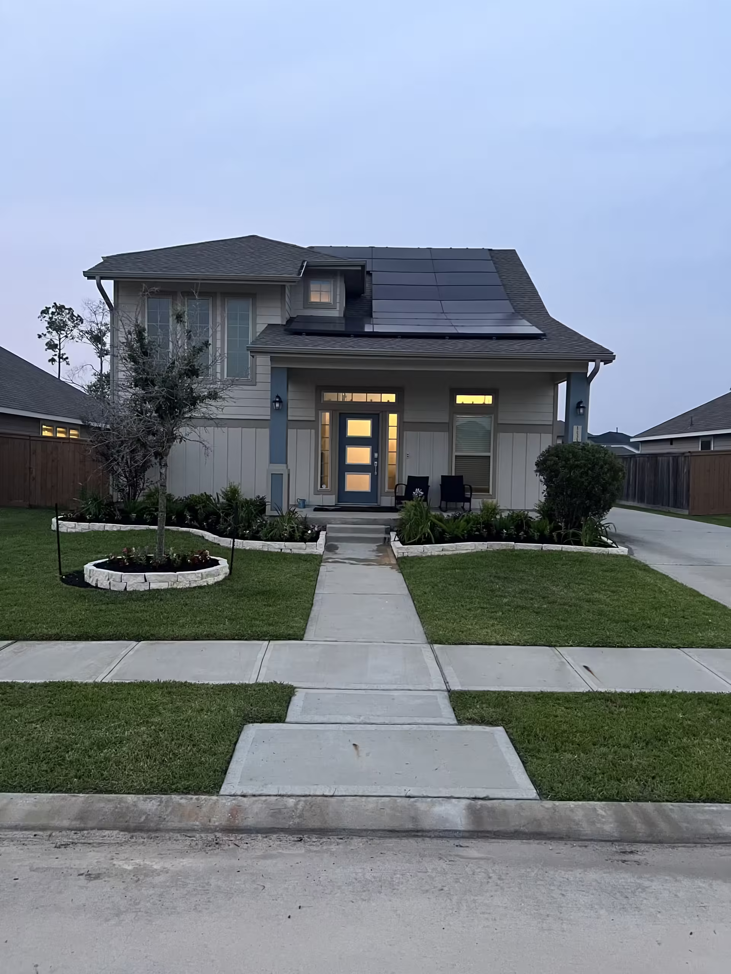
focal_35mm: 26
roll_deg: -1.5
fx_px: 732
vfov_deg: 67.3
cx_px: 366
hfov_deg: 53.1
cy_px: 487
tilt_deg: -1.8
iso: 640
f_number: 1.5
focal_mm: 5.7
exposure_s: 1/40
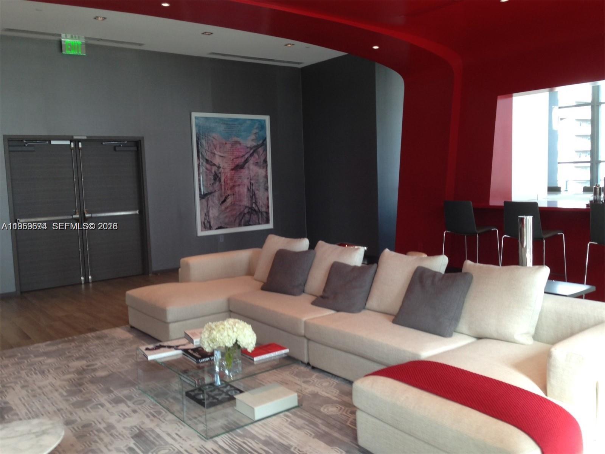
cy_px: 227
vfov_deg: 42.9
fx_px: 577
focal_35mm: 33
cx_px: 302
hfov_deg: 55.4
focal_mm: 4.12
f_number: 2.4
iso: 50
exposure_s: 1/30
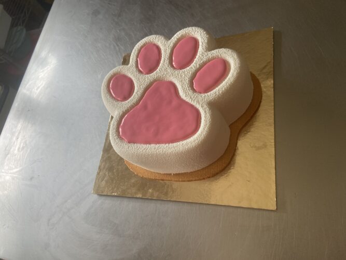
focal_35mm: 26
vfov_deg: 53.0
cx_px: 173
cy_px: 130
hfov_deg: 67.3
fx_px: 260
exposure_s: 1/121
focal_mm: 4.25
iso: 100
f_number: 1.8
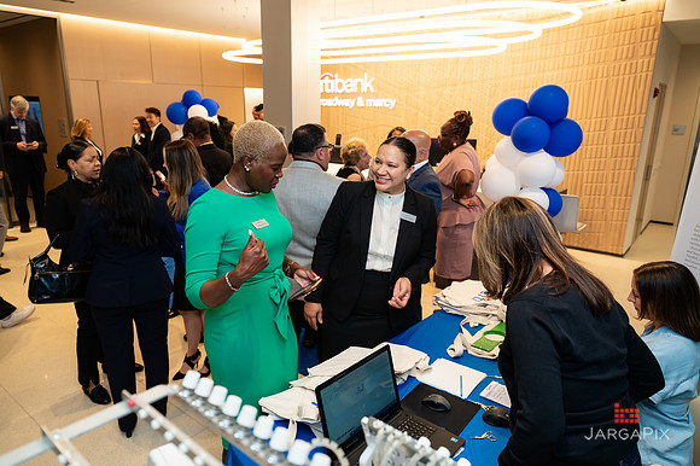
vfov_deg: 52.6
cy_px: 233
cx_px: 350
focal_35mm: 24
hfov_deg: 73.2
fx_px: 471
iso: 400
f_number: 4
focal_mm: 24
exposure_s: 1/160
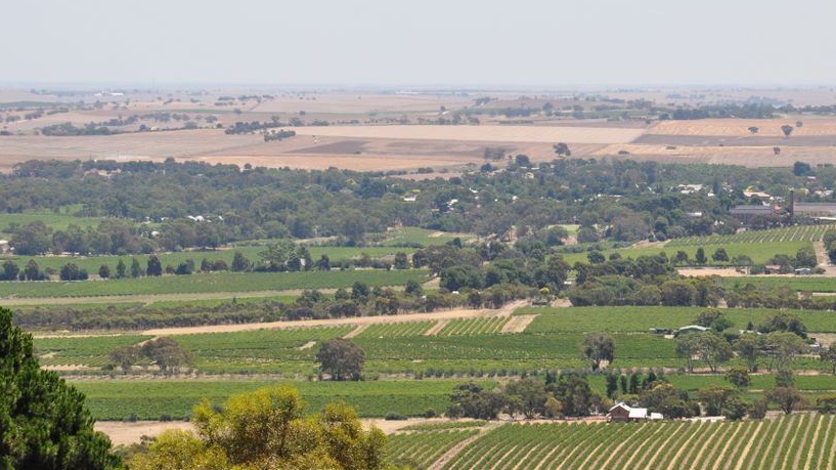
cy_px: 188
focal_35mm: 181
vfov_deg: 6.7
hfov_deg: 11.9
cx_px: 444
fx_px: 4011
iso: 200
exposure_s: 1/320
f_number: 10
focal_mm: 92
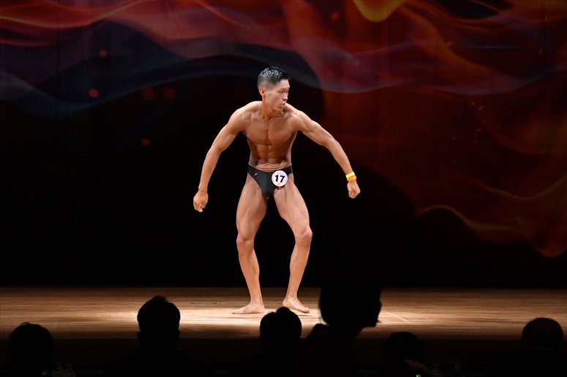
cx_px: 284
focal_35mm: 202
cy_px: 188
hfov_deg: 10.2
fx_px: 3180
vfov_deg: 6.8
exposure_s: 1/400
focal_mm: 135
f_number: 5.6
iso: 3200
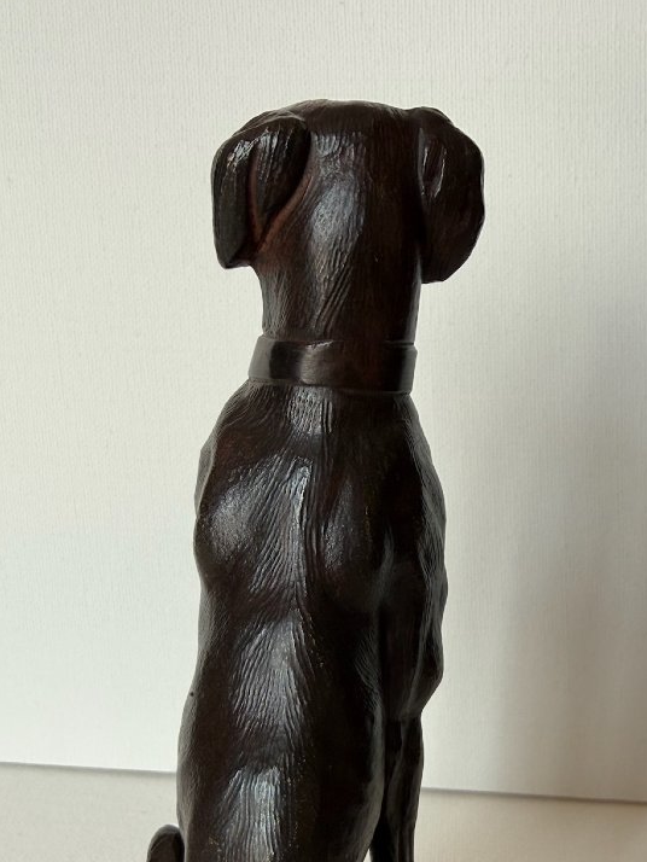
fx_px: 1046
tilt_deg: -19.0
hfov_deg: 34.4
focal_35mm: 42
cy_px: 698
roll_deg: -1.9
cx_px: 346
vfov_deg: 42.6
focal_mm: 2.22
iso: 64
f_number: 2.2
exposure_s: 1/99
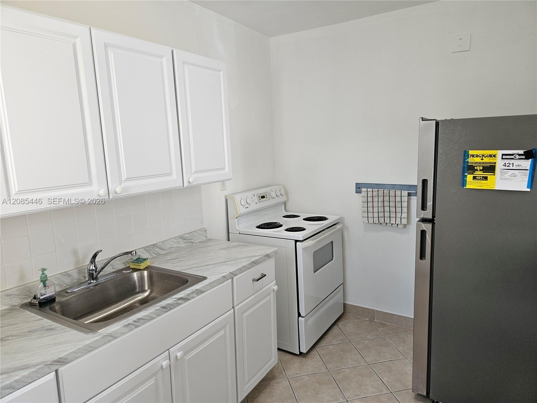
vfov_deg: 58.9
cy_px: 202
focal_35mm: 23
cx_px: 268
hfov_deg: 73.9
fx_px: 357
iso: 80
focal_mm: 5.4
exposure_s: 1/120
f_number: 1.8
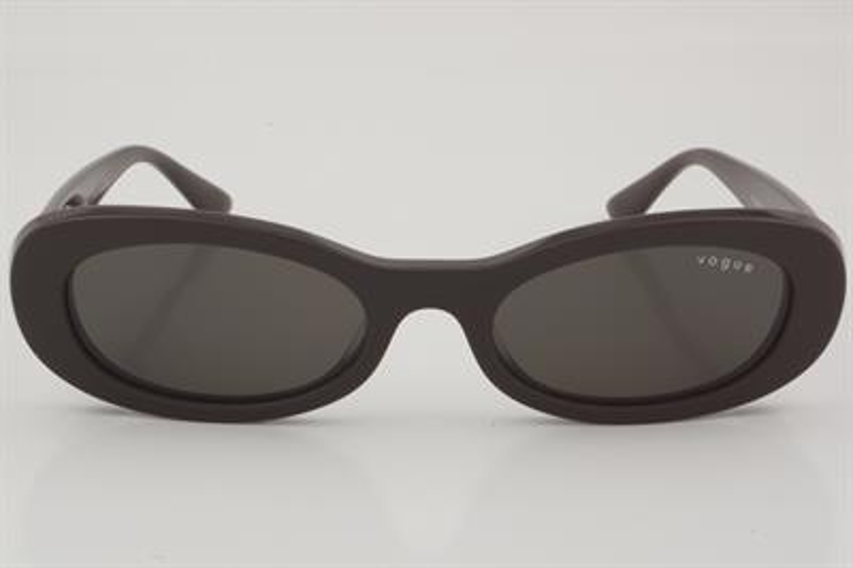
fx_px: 1953
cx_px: 426
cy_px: 284
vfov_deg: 16.5
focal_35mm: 82
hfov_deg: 24.6
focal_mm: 55
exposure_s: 1/3
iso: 100
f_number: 32
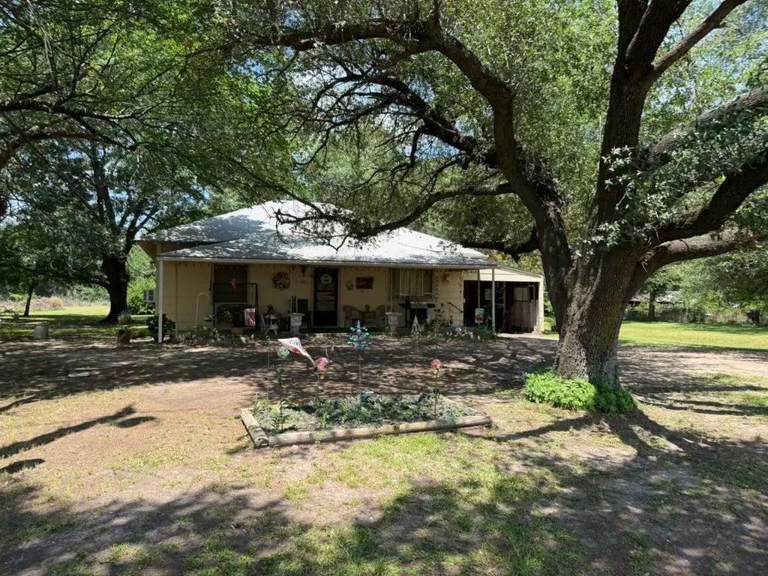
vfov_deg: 56.8
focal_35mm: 24
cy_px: 288
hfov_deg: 71.6
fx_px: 532
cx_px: 384
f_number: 1.78
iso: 80
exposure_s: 1/1292
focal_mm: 6.76
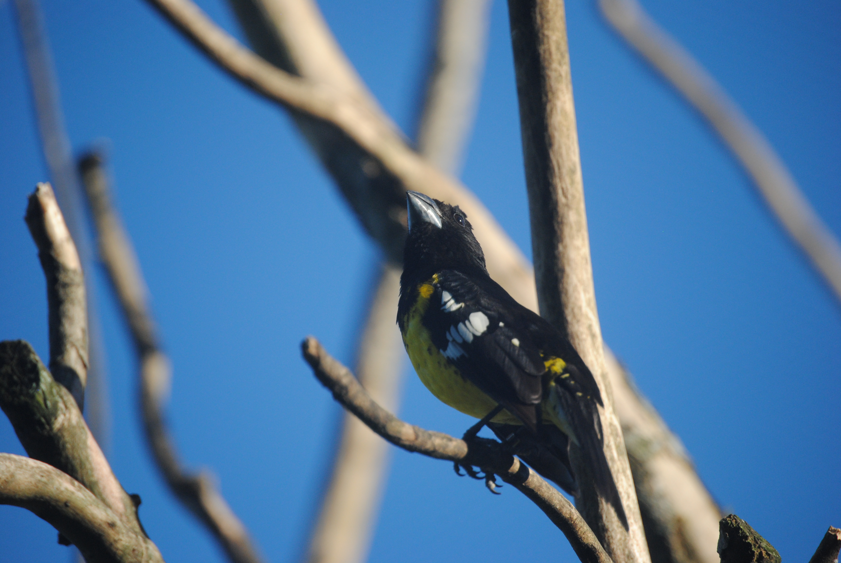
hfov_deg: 6.9
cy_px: 282
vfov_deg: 4.6
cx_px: 420
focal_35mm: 300
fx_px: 7017
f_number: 5.6
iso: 400
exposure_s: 1/800
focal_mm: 200
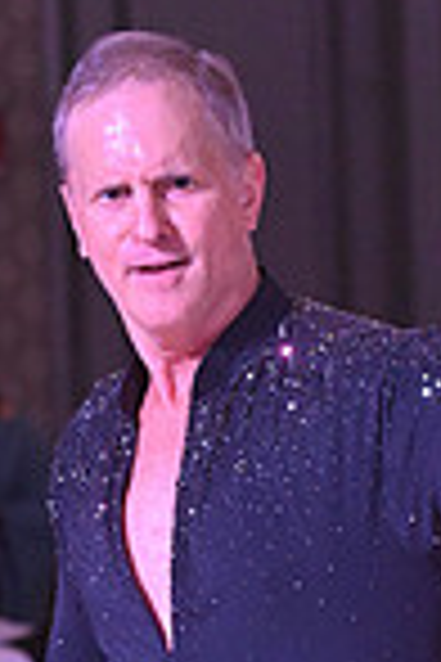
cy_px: 1175
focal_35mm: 673
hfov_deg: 2.0
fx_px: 12365
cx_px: 218
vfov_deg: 3.1
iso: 5000
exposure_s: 1/400
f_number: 7.1
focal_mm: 170
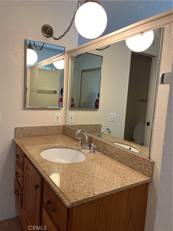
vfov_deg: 67.3
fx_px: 173
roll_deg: -4.3
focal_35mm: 26
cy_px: 116
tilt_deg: -5.7
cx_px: 86
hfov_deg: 53.1
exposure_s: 1/60
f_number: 1.6
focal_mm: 5.1
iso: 125
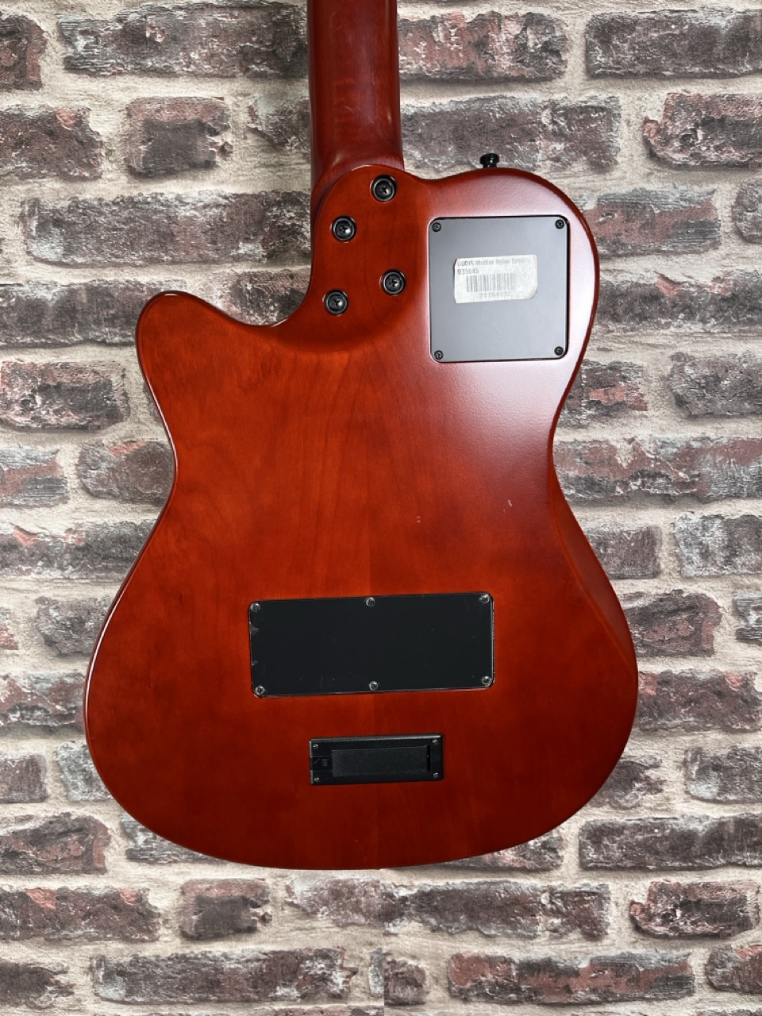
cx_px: 381
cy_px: 508
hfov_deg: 53.1
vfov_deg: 67.3
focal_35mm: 26
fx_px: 763
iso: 125
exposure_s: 1/110
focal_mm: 5.1
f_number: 1.6
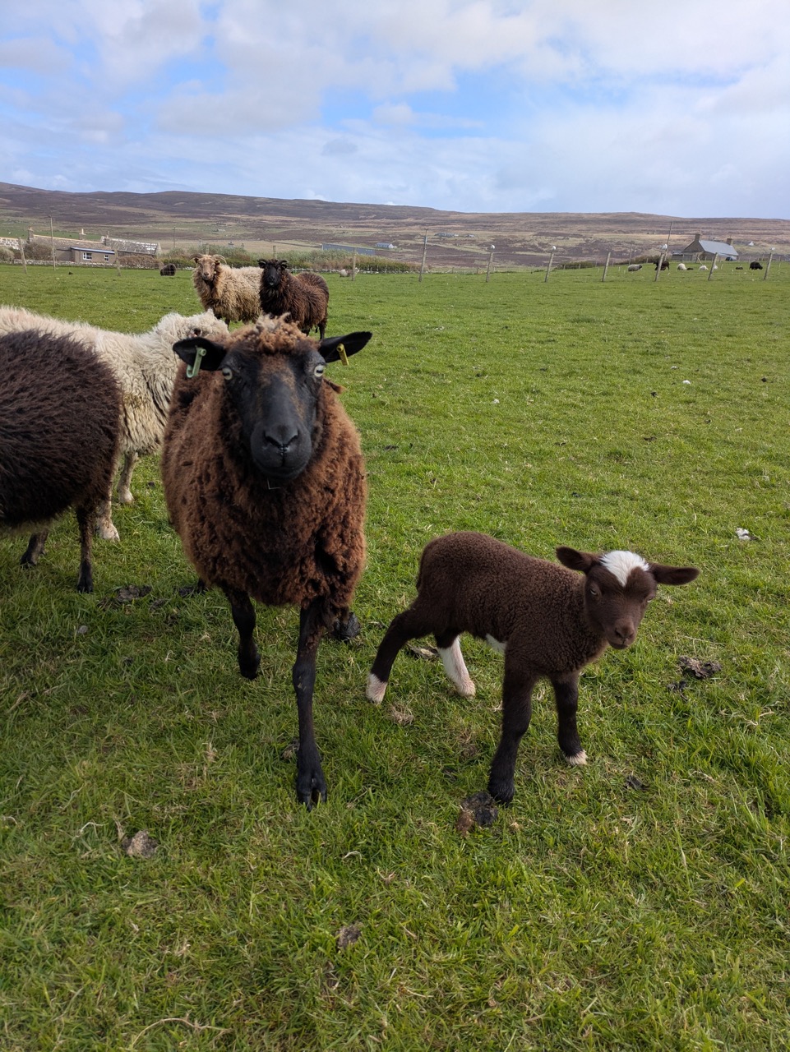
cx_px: 395
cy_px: 526
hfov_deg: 54.9
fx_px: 760
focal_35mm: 25
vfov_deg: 69.4
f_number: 1.89
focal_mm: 5.43
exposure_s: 1/1733
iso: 50
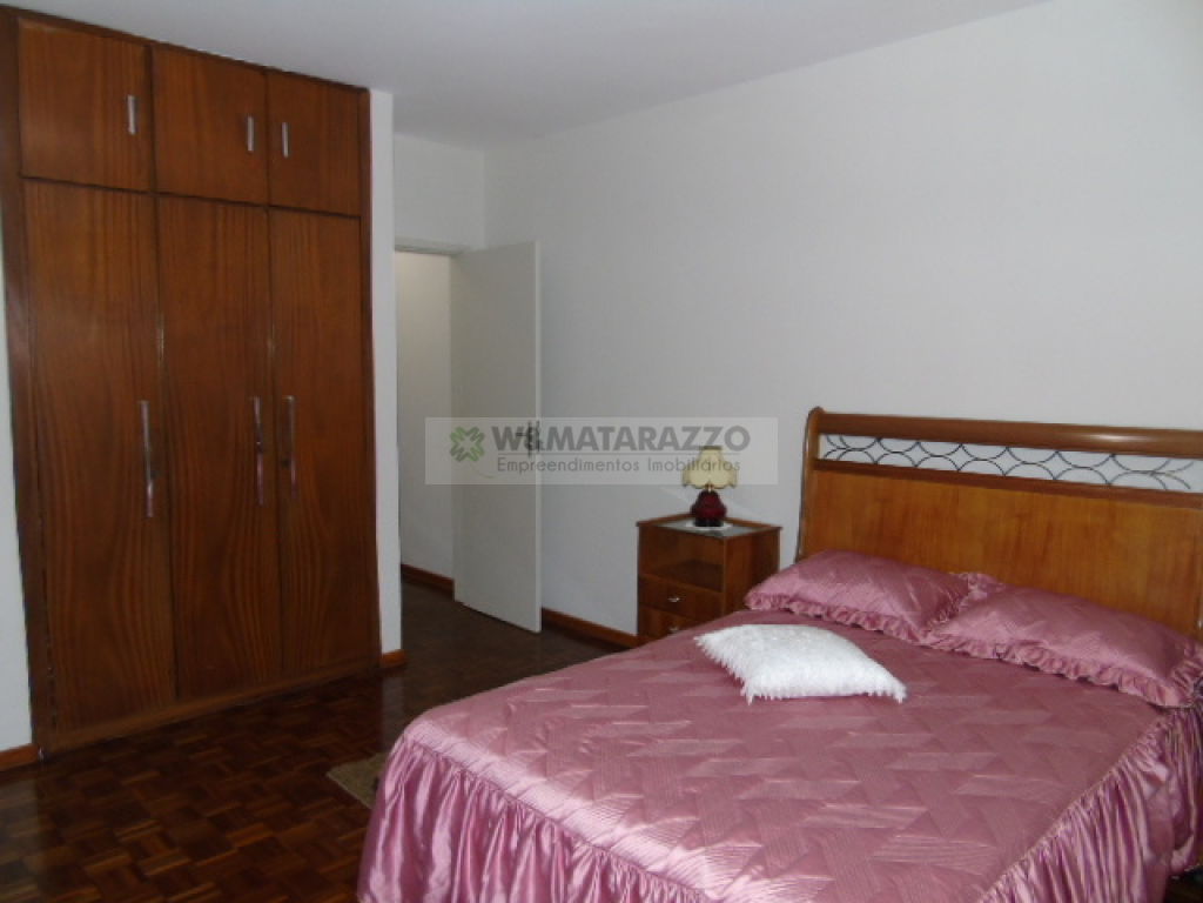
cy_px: 452
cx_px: 602
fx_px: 869
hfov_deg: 69.4
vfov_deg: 54.9
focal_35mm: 25
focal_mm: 4.4
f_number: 3.4
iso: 200
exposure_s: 1/8
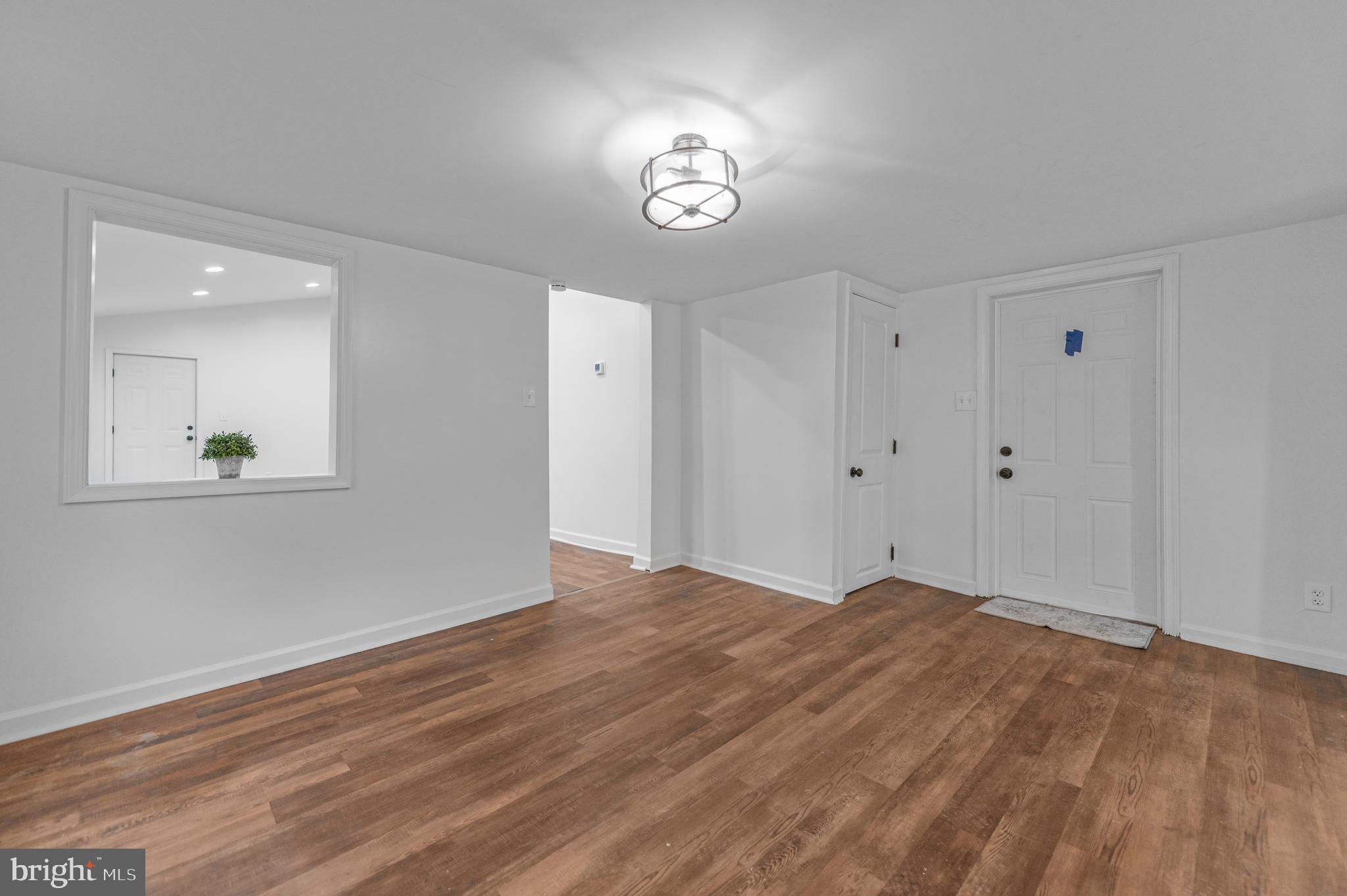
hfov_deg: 104.3
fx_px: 523
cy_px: 448
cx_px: 674
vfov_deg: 81.1
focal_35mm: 14
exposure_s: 1/125
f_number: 2.8
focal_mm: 14
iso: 500
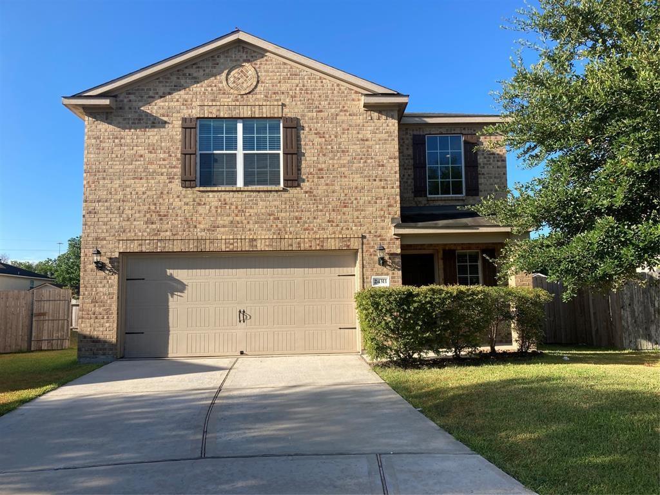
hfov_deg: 63.4
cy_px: 248
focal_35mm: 28
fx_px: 534
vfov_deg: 49.7
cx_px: 330
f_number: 1.8
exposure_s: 1/934
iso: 20
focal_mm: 3.99
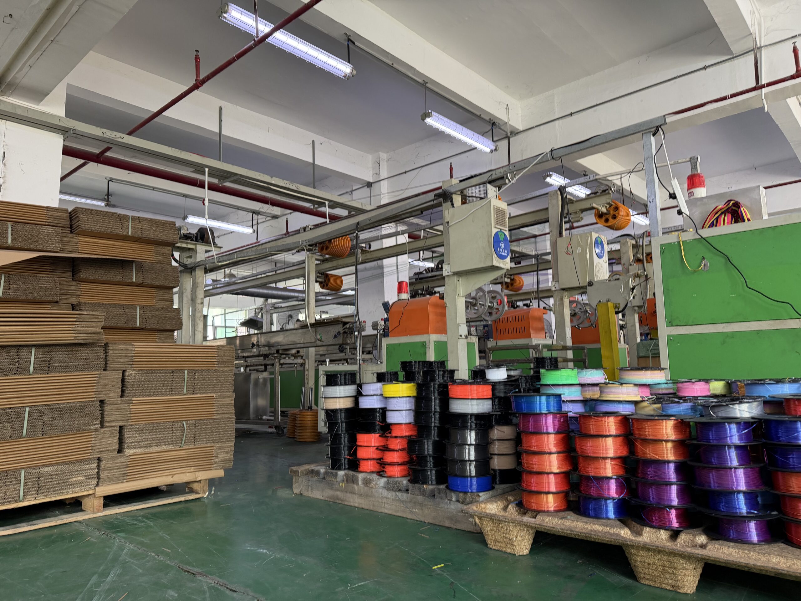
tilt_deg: +7.1
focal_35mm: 24
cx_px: 400
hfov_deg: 71.6
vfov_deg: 56.8
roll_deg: +2.1
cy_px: 300
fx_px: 555
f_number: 1.78
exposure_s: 1/60
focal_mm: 6.76
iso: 250
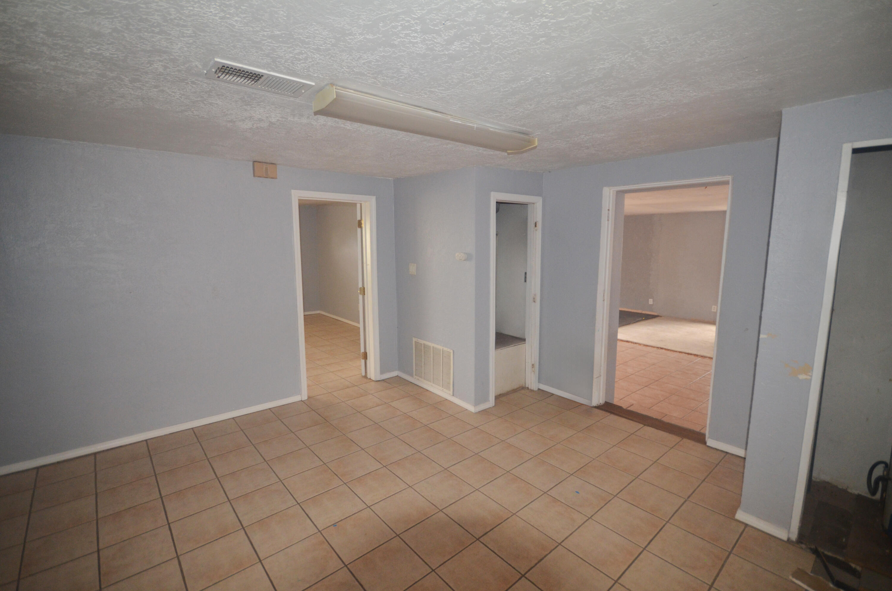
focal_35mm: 16
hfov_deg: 95.1
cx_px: 446
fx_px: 408
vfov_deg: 71.8
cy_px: 296
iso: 800
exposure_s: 1/60
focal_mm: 11
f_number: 4.2
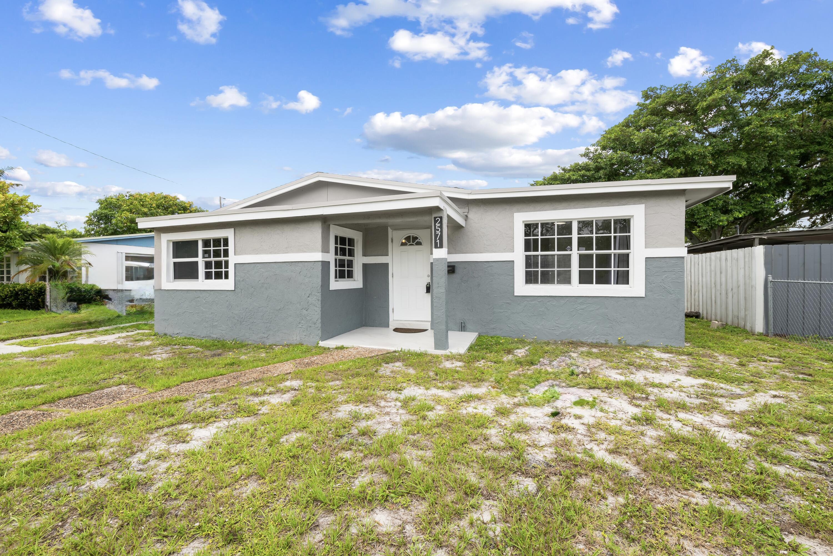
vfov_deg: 81.2
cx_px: 416
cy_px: 278
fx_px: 324
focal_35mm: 14
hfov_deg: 104.3
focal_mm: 14
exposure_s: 1/50
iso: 100
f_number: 13
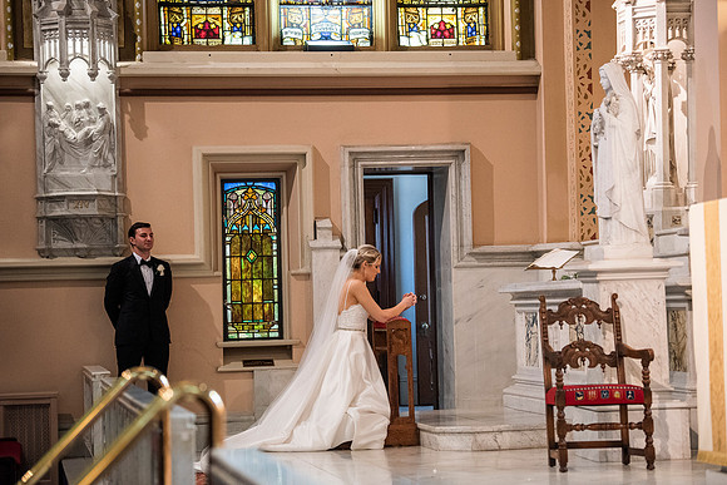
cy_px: 242
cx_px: 364
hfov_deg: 20.4
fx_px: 2020
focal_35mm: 100
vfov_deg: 13.7
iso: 3200
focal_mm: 100
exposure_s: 1/200
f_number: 2.8
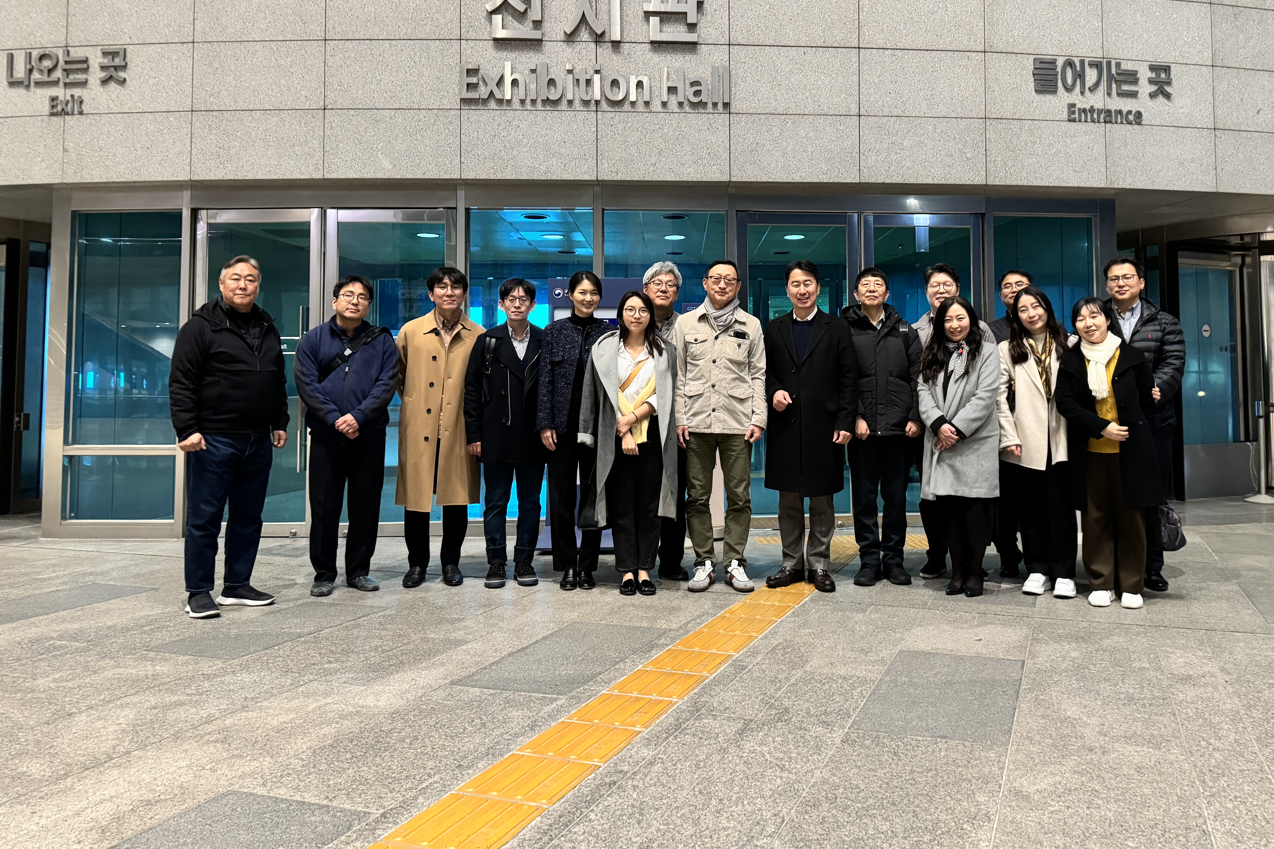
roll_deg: +0.3
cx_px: 714
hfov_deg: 65.3
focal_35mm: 28
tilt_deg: +3.7
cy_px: 331
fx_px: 991
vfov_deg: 46.1
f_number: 1.78
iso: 800
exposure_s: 1/30
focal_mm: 6.86
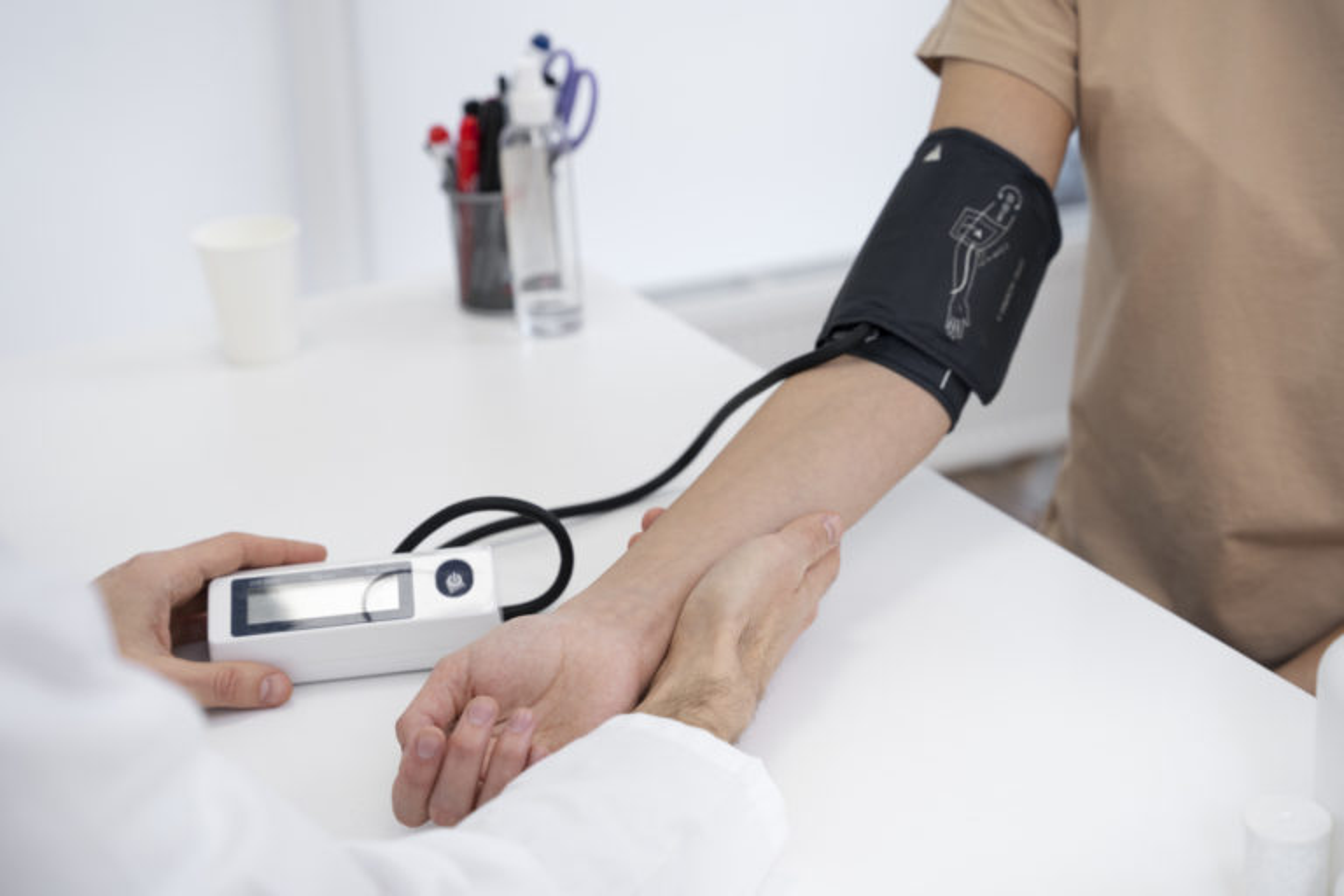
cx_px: 672
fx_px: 2117
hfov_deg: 35.2
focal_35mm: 57
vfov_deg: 23.9
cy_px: 448
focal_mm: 56.7
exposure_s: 1/160
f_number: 4
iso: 400
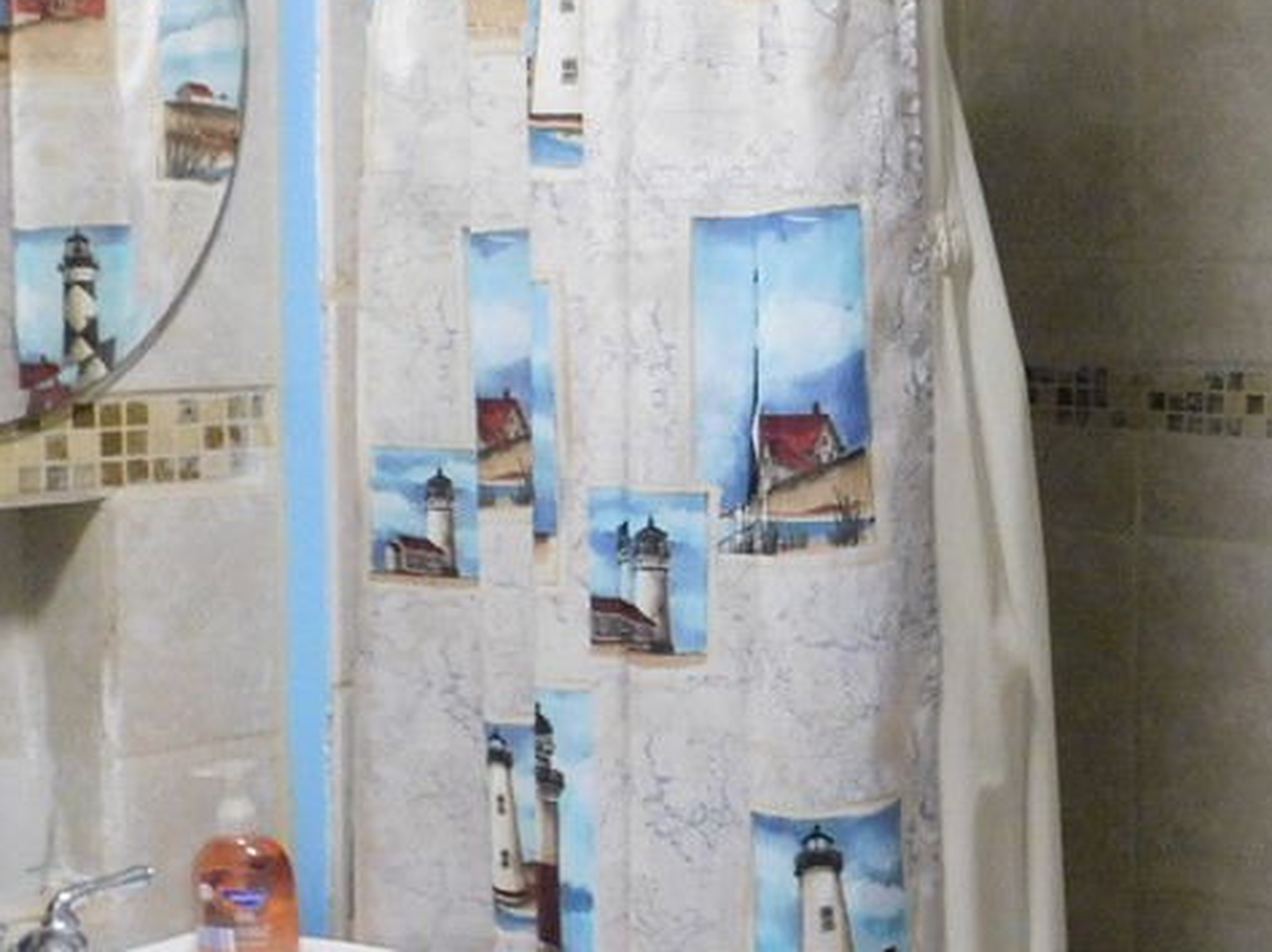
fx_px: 2387
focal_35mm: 65
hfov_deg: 29.4
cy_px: 350
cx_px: 944
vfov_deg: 22.5
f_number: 3.2
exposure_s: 1/6
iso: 800
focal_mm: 5.3
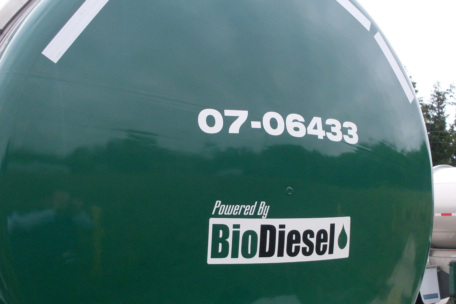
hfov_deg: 33.9
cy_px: 208
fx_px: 747
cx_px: 253
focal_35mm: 59
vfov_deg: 22.9
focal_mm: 6.3
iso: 80
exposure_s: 1/350
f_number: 2.8
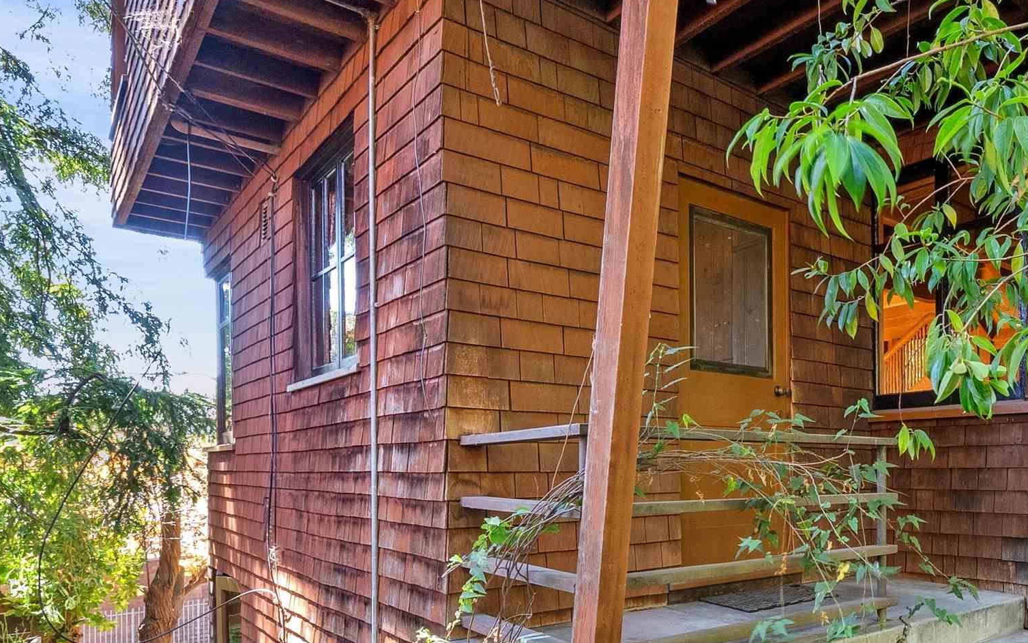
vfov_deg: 45.0
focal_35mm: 27
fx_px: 756
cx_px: 827
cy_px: 453
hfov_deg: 62.4
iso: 640
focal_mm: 13
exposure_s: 1/3.33
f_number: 16
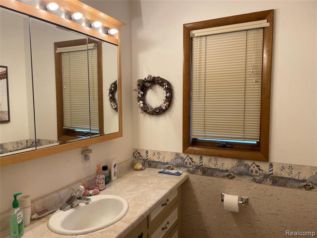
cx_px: 158
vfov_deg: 53.1
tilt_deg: -4.2
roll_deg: +0.3
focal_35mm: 26
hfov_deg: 67.3
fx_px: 238
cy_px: 119
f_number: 1.6
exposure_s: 1/120
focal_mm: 4.2
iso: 64
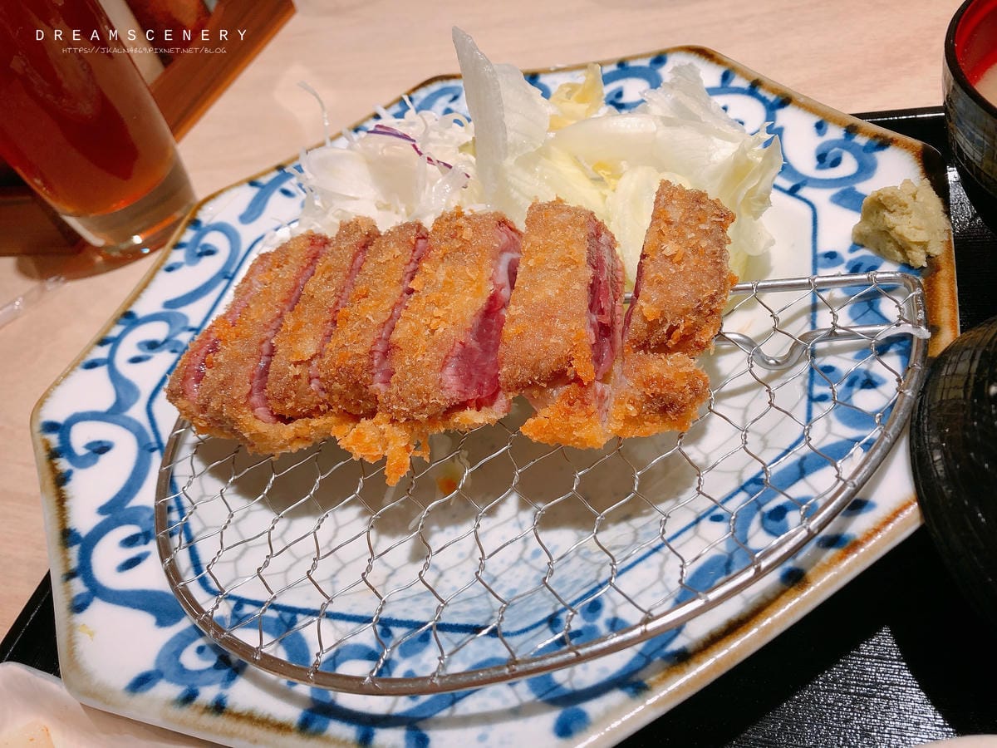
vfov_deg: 49.7
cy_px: 374
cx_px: 498
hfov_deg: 63.4
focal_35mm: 28
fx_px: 806
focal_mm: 3.99
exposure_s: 1/24
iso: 40
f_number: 1.8
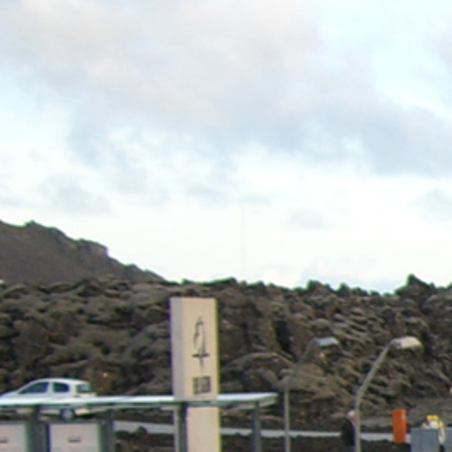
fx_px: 2393
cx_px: 1040
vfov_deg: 10.6
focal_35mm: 162
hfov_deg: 9.7
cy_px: 553
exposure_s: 1/200
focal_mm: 6.2
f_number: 2.7
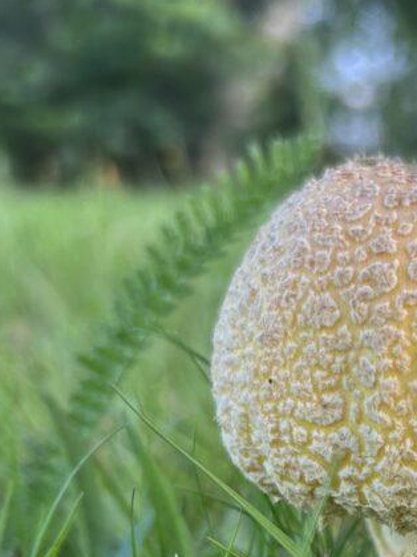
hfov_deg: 22.1
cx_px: 481
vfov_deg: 28.8
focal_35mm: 62
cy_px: 587
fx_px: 996
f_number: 1.5
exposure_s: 1/352
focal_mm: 5.7
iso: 50
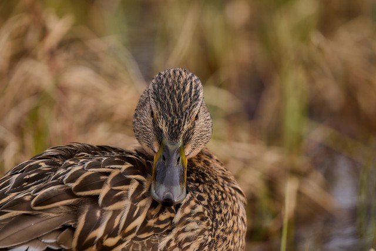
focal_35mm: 500
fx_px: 5223
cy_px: 126
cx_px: 188
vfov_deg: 2.8
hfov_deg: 4.1
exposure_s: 1/500
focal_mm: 500
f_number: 7.1
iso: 400
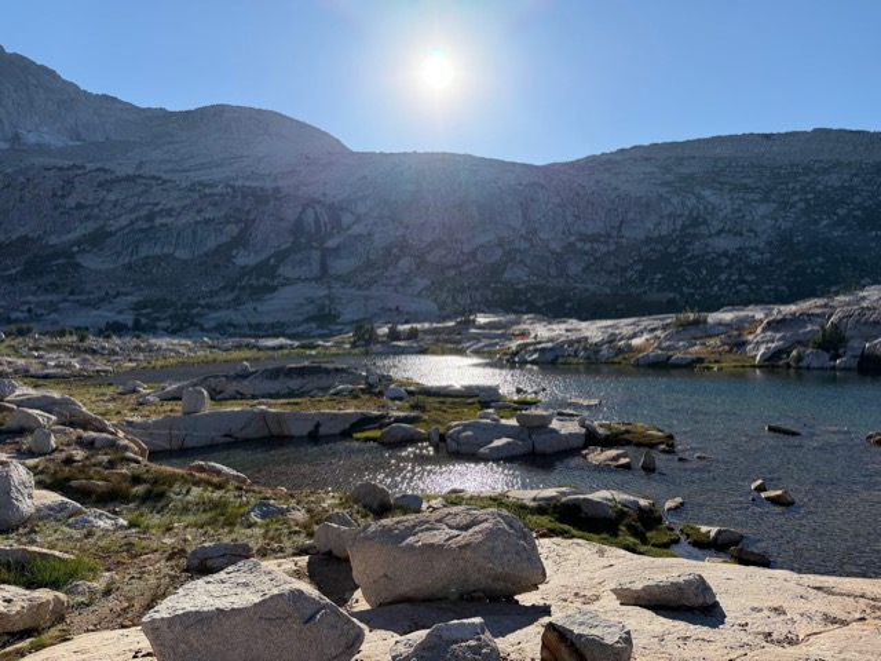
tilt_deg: -0.5
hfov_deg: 71.6
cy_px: 330
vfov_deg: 56.8
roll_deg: +1.0
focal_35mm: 24
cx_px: 440
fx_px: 611
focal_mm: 6.76
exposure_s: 1/6711
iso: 125
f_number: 1.78
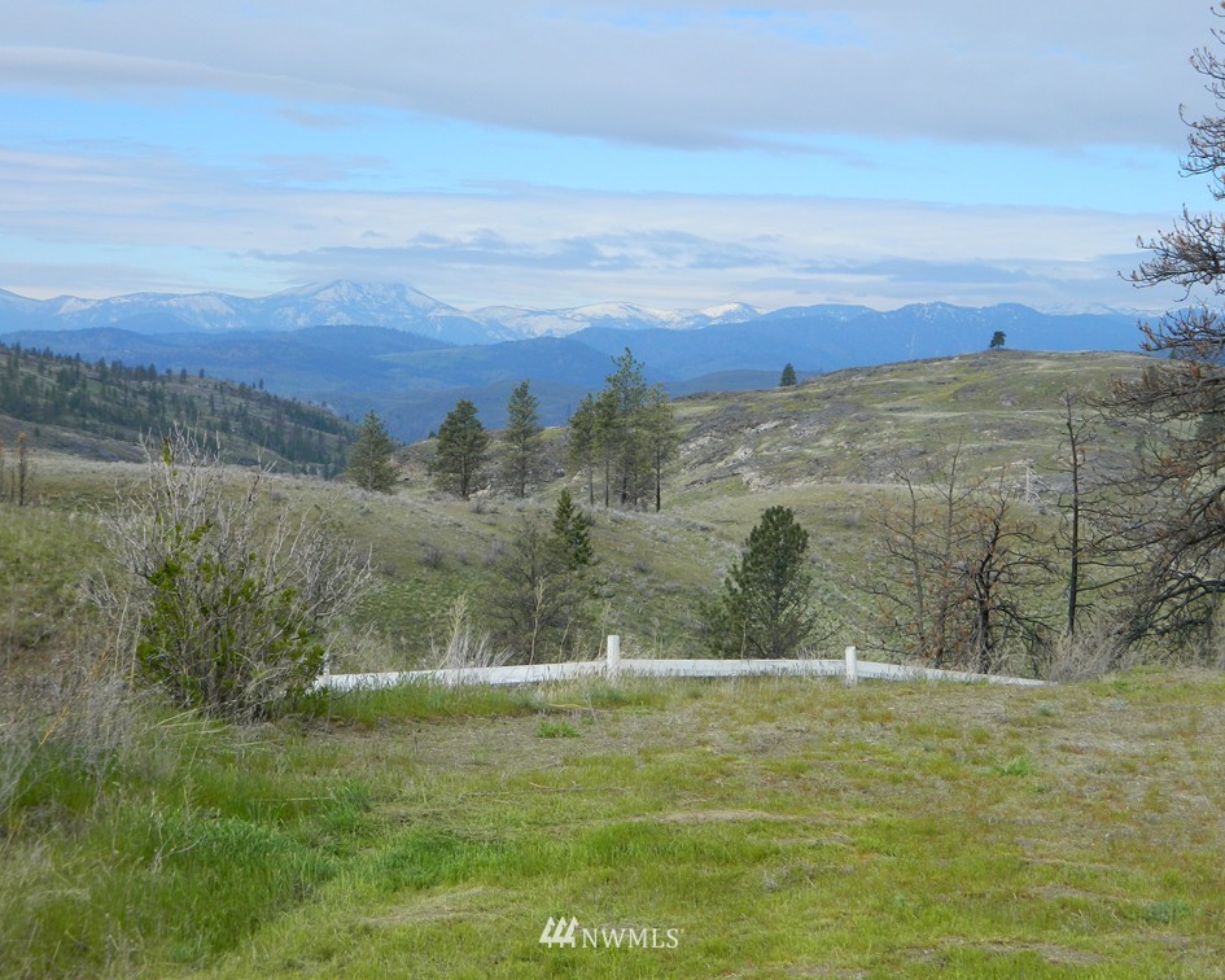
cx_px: 612
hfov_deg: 25.7
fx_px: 2683
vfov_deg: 20.7
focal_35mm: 74
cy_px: 484
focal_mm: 12.6
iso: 80
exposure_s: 1/640
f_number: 4
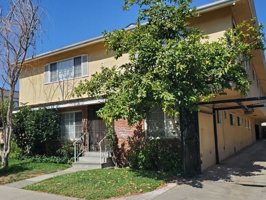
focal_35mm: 31
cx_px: 122
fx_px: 238
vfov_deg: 45.4
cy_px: 104
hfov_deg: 58.3
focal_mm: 4.3
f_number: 2.4
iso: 50
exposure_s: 1/1362
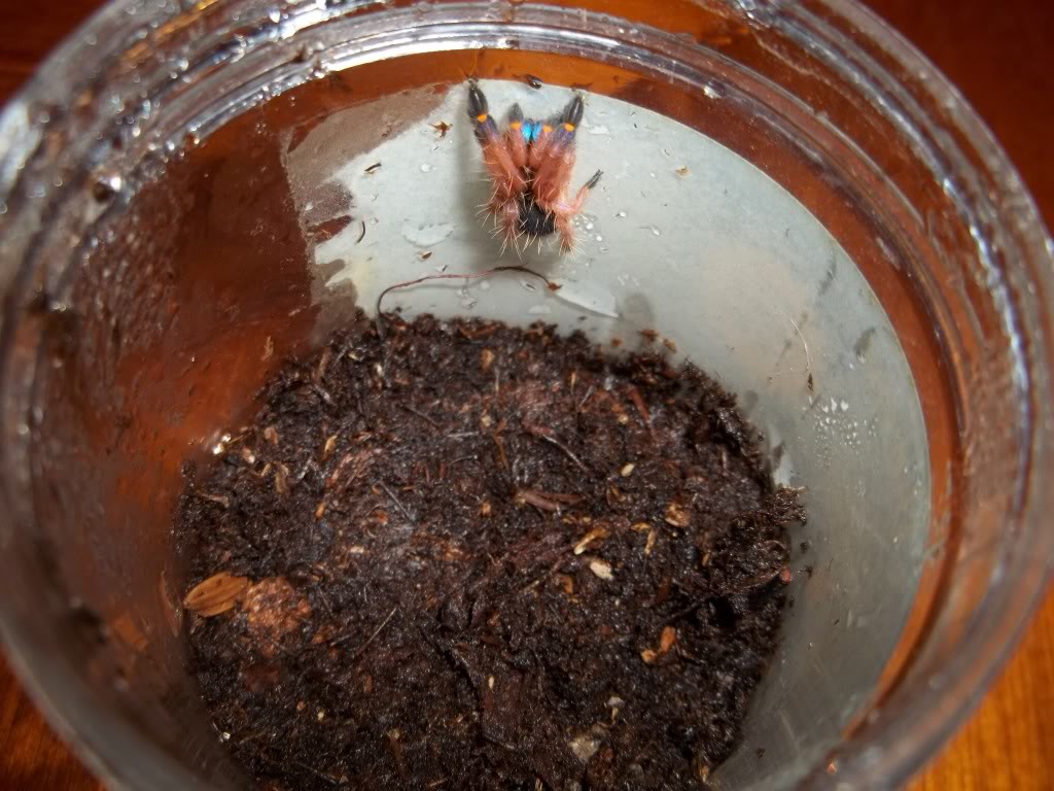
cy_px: 396
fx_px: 1005
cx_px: 527
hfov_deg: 55.4
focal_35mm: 33
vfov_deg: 42.9
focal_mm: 5.9
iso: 64
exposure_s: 1/30
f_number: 3.3
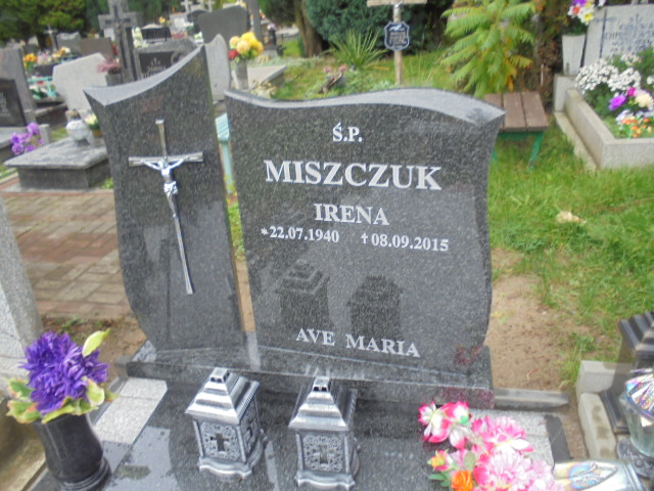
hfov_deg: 61.7
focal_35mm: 29
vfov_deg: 48.2
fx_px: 548
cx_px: 327
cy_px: 246
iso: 100
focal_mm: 5.3
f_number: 3.7
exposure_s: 1/30
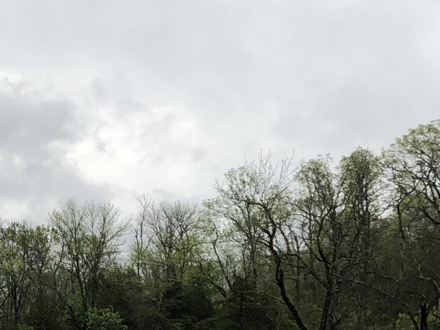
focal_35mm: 102
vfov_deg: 14.1
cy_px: 373
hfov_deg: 18.7
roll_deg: -1.1
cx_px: -15
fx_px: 1297
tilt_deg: -0.2
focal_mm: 4
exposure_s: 1/631
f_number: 1.8
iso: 40
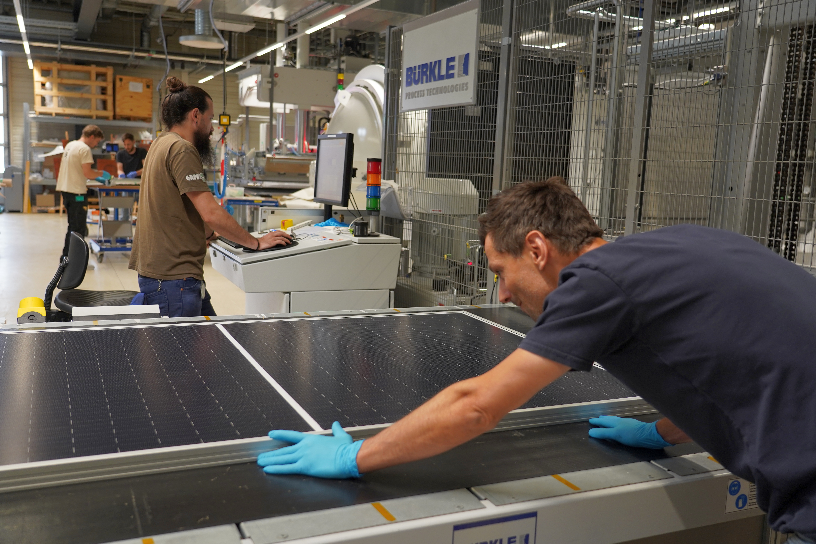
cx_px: 408
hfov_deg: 57.2
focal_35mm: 33
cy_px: 272
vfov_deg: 40.0
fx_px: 748
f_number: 4
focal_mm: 33
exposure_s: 1/50
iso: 640
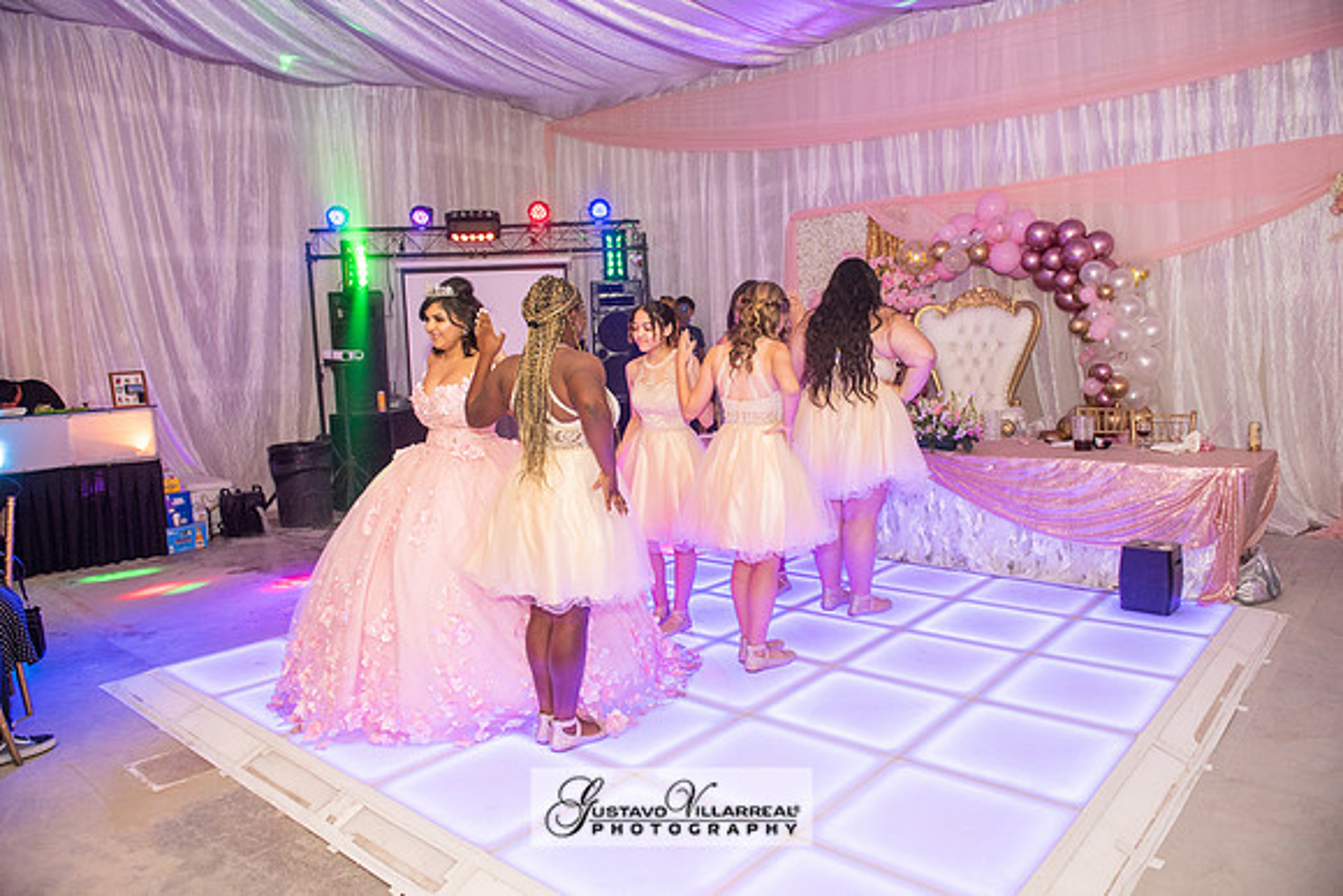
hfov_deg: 73.7
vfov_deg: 53.2
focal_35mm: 24
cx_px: 672
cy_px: 448
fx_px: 896
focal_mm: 24
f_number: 4
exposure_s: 1/160
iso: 1250
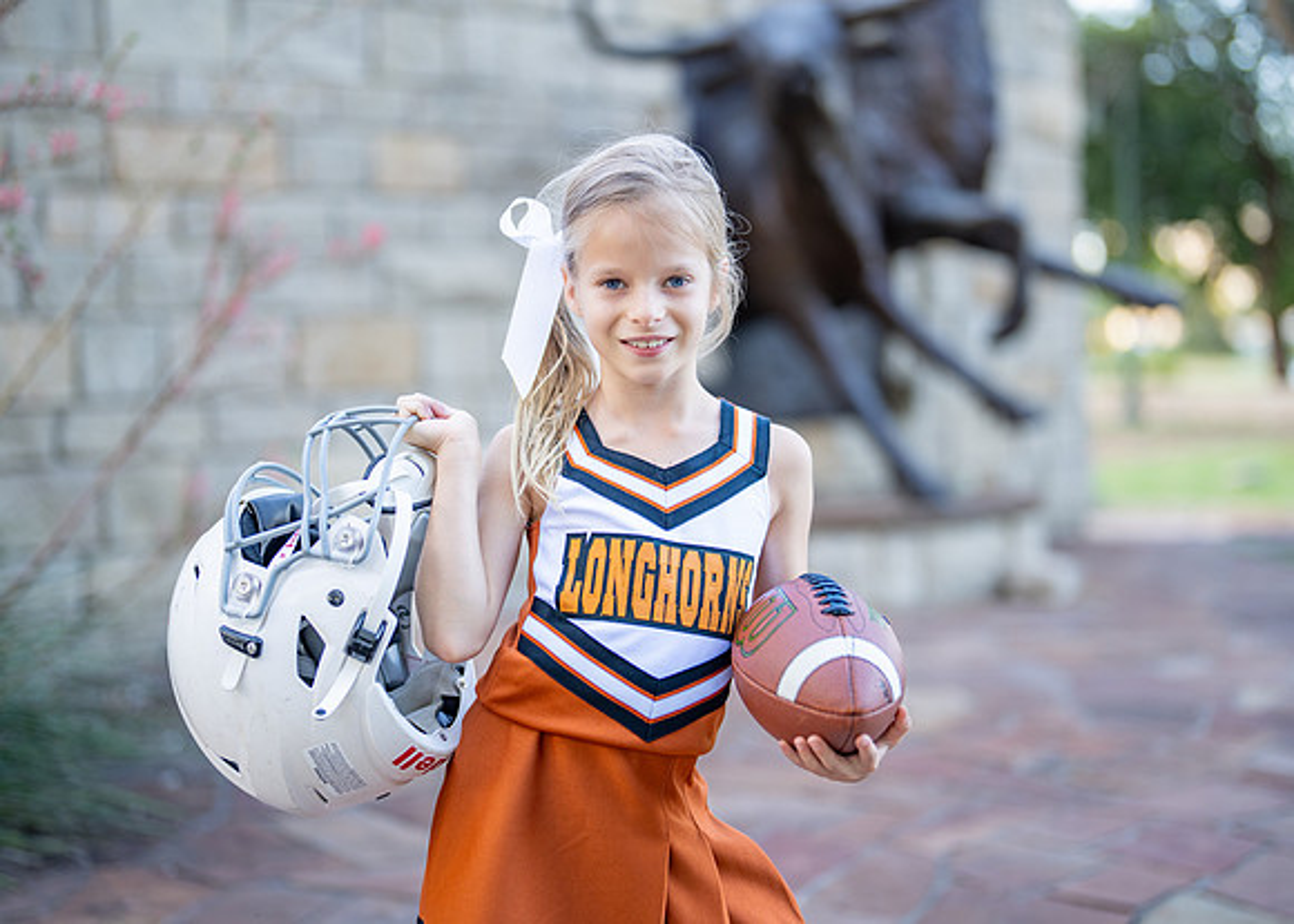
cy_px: 443
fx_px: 2061
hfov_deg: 34.9
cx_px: 654
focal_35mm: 56
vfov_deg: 25.3
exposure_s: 1/500
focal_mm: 50
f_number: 1.2
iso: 160
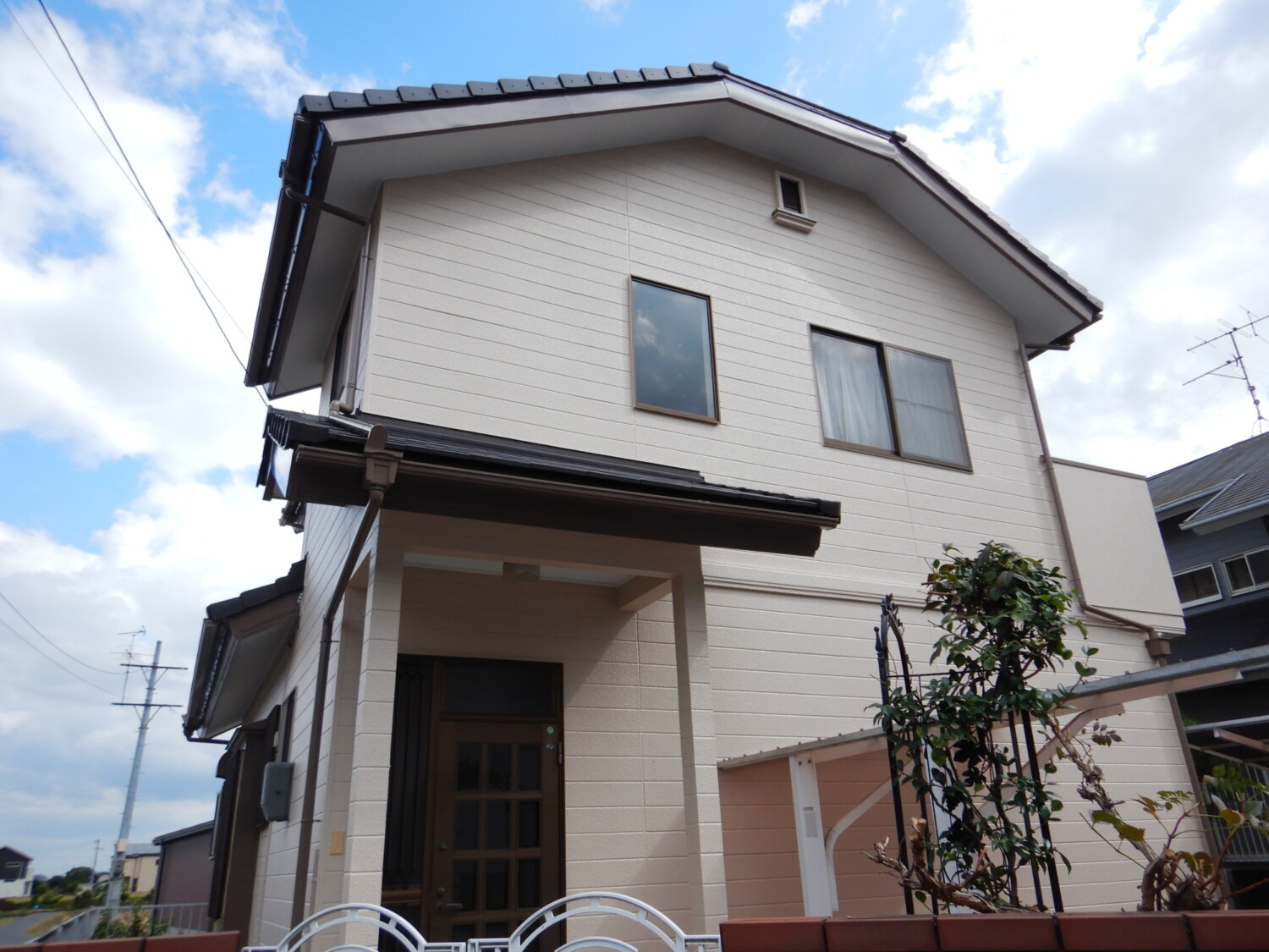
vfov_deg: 56.8
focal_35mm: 24
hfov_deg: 71.6
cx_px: 634
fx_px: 880
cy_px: 476
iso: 125
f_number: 2.8
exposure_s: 1/1250
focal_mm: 4.3
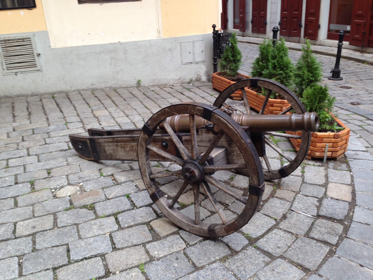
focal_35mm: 33
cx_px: 186
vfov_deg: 42.9
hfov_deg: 55.4
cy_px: 140
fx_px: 356
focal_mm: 4.12
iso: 64
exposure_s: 1/40
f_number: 2.4
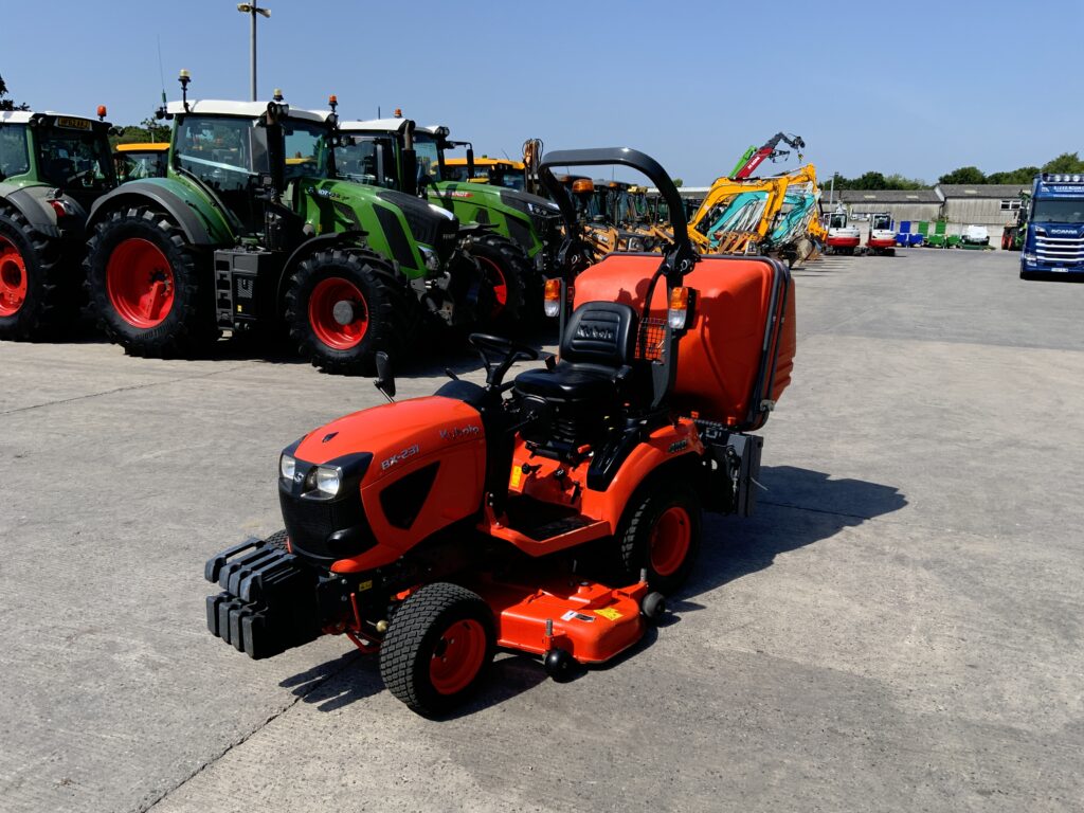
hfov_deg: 61.7
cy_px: 406
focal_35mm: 29
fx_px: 908
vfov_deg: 48.2
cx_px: 542
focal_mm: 3
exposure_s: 1/2320
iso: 20
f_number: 1.8
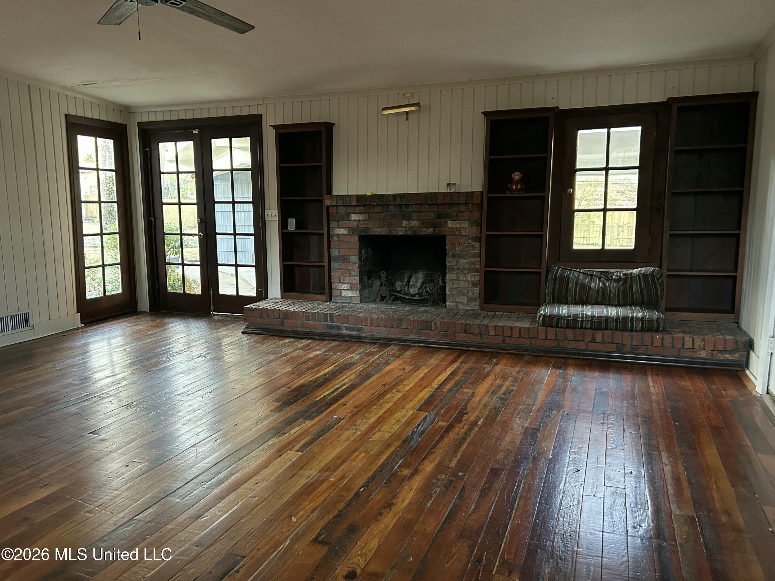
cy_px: 290
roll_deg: +0.6
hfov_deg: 67.3
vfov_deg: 53.1
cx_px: 388
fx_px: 582
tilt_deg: -8.8
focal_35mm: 26
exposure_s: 1/40
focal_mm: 5.7
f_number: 1.5
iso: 500
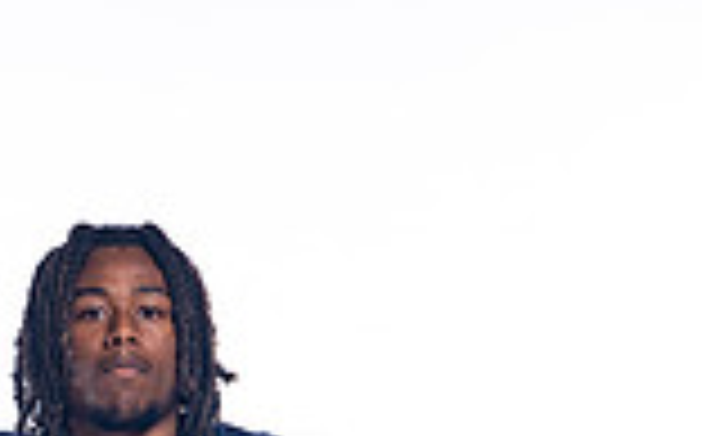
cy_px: 948
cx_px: 94
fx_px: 5521
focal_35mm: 289
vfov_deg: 4.4
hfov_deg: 7.3
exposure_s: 1/250
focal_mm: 98
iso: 400
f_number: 6.3
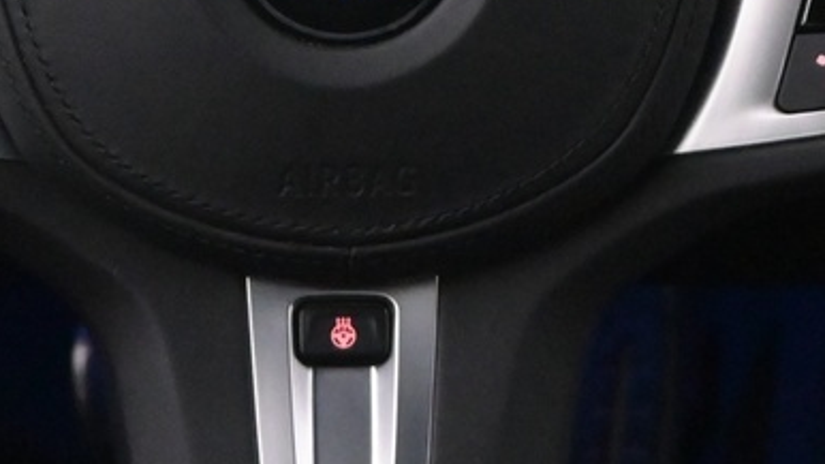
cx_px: 316
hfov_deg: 11.3
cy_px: -41
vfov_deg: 6.3
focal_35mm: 191
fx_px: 4182
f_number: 4.8
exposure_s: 1/50
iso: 5000
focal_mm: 29
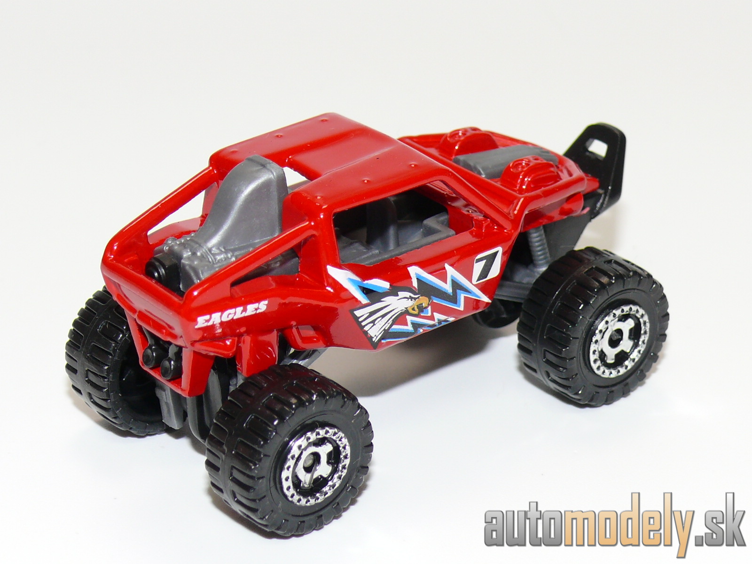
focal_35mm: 112
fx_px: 2433
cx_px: 376
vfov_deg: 13.2
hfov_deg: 17.6
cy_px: 282
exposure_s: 1/30
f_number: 4
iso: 100
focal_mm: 14.2
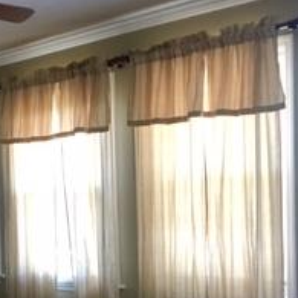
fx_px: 818
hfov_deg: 18.5
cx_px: -133
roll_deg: +3.0
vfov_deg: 20.1
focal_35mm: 84
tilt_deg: -6.1
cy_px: 290
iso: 160
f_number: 2.2
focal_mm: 4.15
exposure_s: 1/30
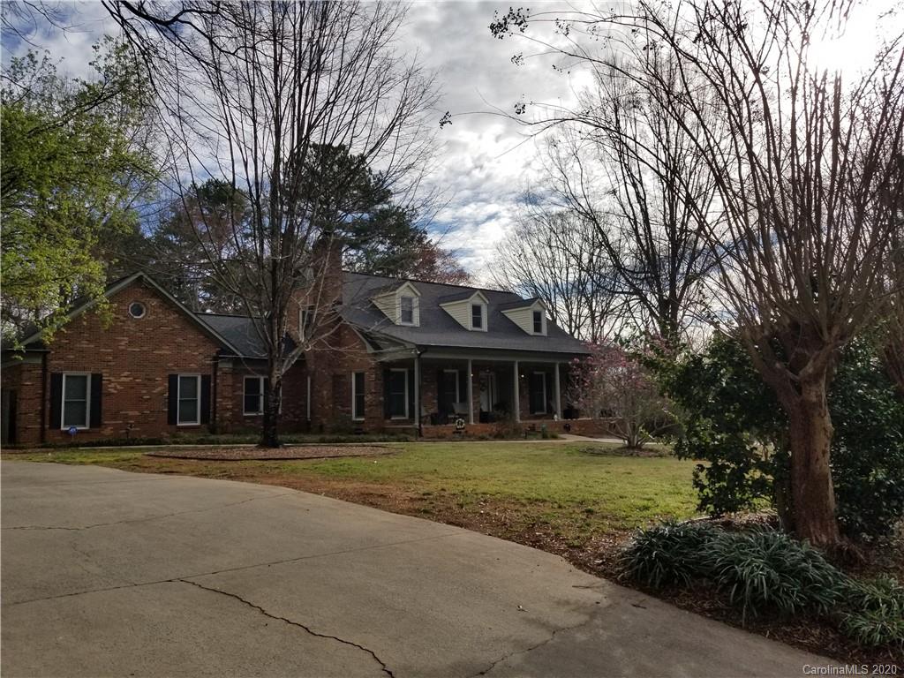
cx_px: 452
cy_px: 339
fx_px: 679
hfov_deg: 67.3
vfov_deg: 53.1
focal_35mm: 26
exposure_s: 1/5405
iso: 50
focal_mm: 4.25
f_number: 1.7
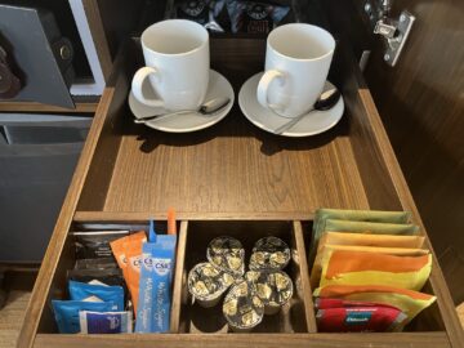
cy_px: 174
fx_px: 349
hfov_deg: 67.3
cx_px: 232
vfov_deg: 53.1
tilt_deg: -50.9
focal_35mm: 26
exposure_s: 1/50
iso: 250
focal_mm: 5.1
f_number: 1.6
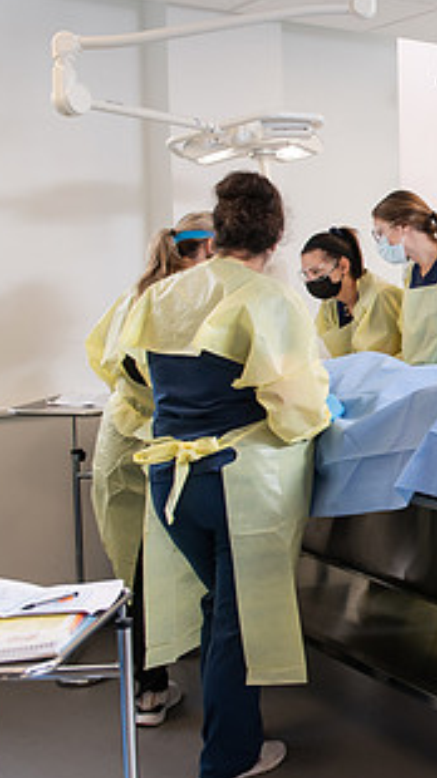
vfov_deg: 39.2
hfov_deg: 20.6
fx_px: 1094
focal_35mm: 53
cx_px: 570
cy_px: 358
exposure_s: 1/200
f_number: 4
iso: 500
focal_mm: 27
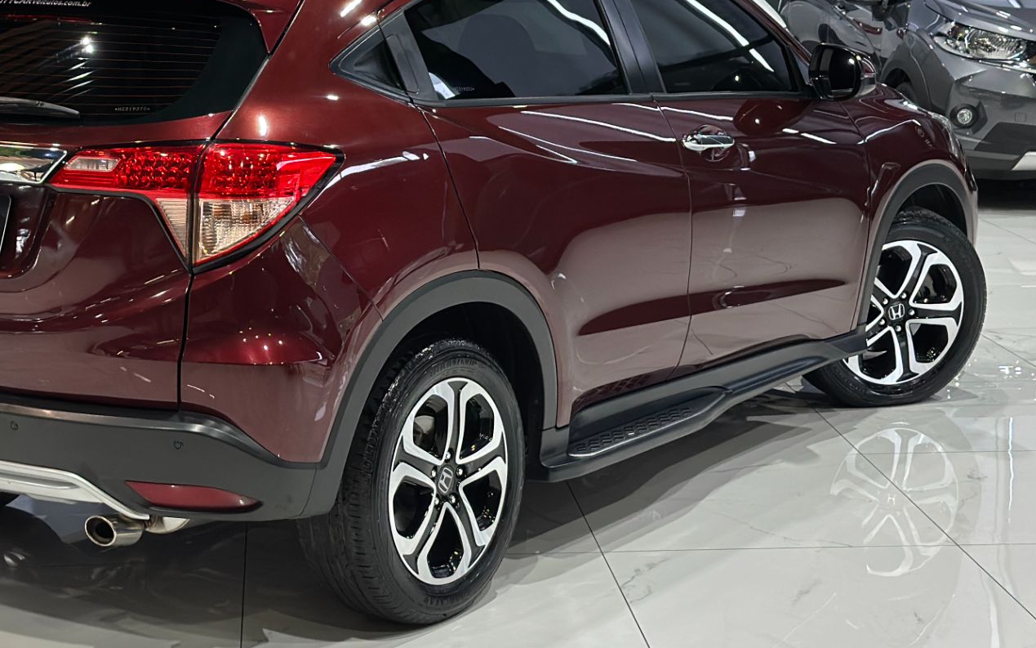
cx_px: 379
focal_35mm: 77
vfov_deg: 16.9
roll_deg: +0.4
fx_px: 2174
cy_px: 255
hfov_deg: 26.7
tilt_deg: -9.5
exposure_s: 1/120
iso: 250
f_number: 1.78
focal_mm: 6.86
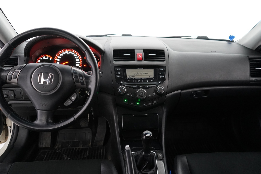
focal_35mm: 28
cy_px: 87
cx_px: 130
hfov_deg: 65.5
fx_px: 203
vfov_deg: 46.4
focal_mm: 28
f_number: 3.5
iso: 4000
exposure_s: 1/40
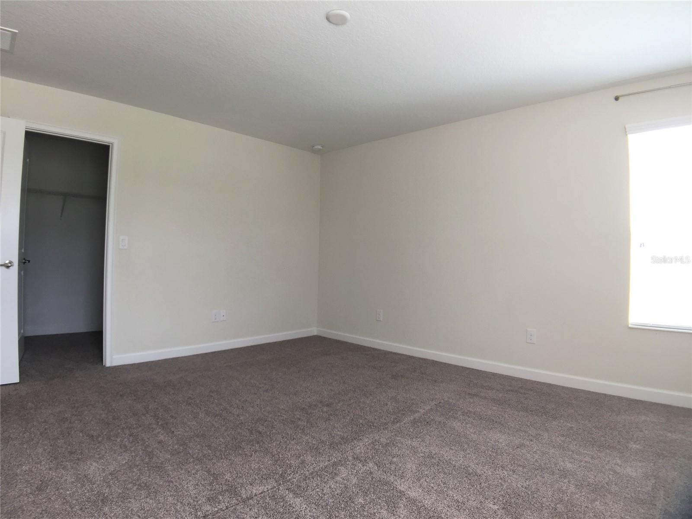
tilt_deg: +0.5
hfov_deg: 61.7
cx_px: 346
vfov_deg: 48.2
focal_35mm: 29
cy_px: 260
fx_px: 580
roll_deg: -2.5
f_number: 2.2
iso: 40
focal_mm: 4.15
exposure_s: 1/60
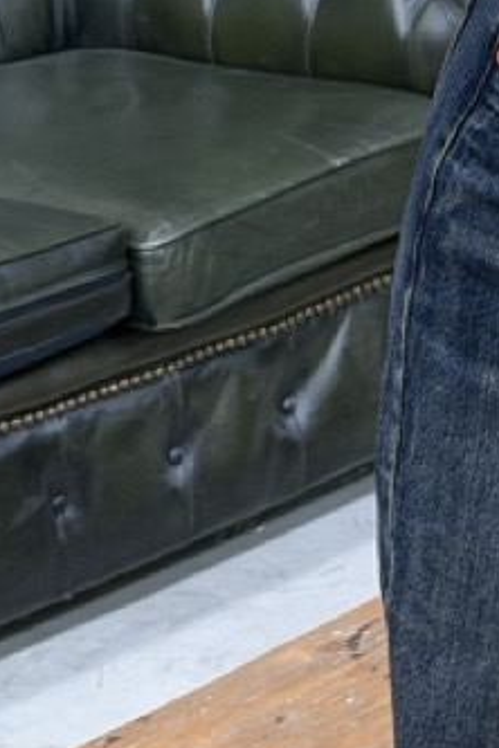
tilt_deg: -20.9
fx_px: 3992
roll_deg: -0.1
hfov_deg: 6.9
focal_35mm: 192
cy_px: -308
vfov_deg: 10.4
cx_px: 985
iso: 250
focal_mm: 6.76
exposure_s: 1/45
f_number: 1.78
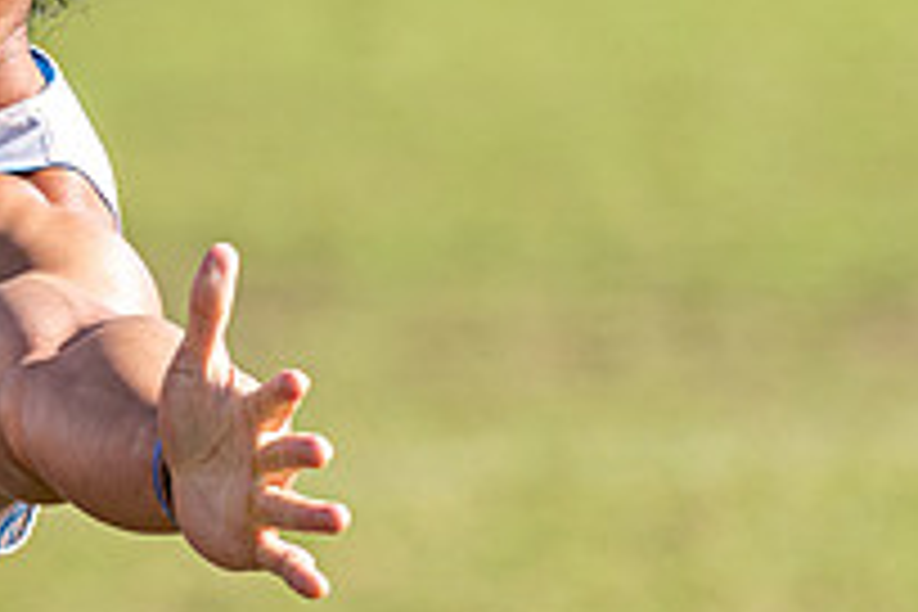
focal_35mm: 949
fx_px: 24198
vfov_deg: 1.4
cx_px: -474
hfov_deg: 2.2
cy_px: 238
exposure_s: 1/2500
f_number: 3.2
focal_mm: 200
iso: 250
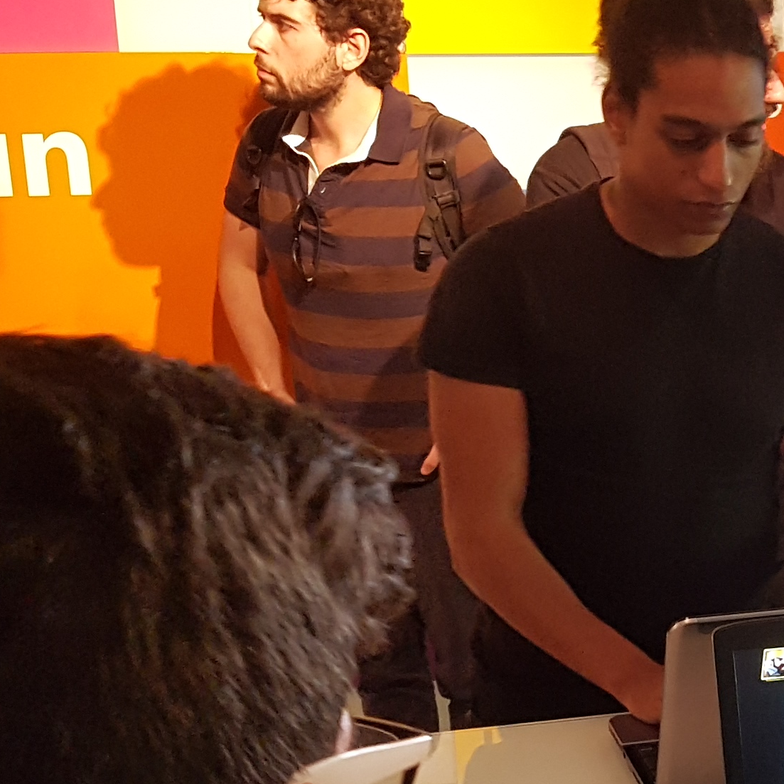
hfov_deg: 19.6
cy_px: 605
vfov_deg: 20.5
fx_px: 2152
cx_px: 900
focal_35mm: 84
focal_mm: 4.2
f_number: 1.7
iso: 400
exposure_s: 1/50
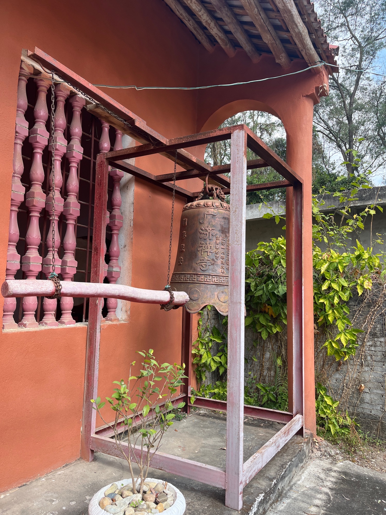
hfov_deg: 53.1
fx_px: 387
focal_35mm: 26
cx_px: 193
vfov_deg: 67.3
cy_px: 258
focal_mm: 5.1
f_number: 1.6
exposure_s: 1/777
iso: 50
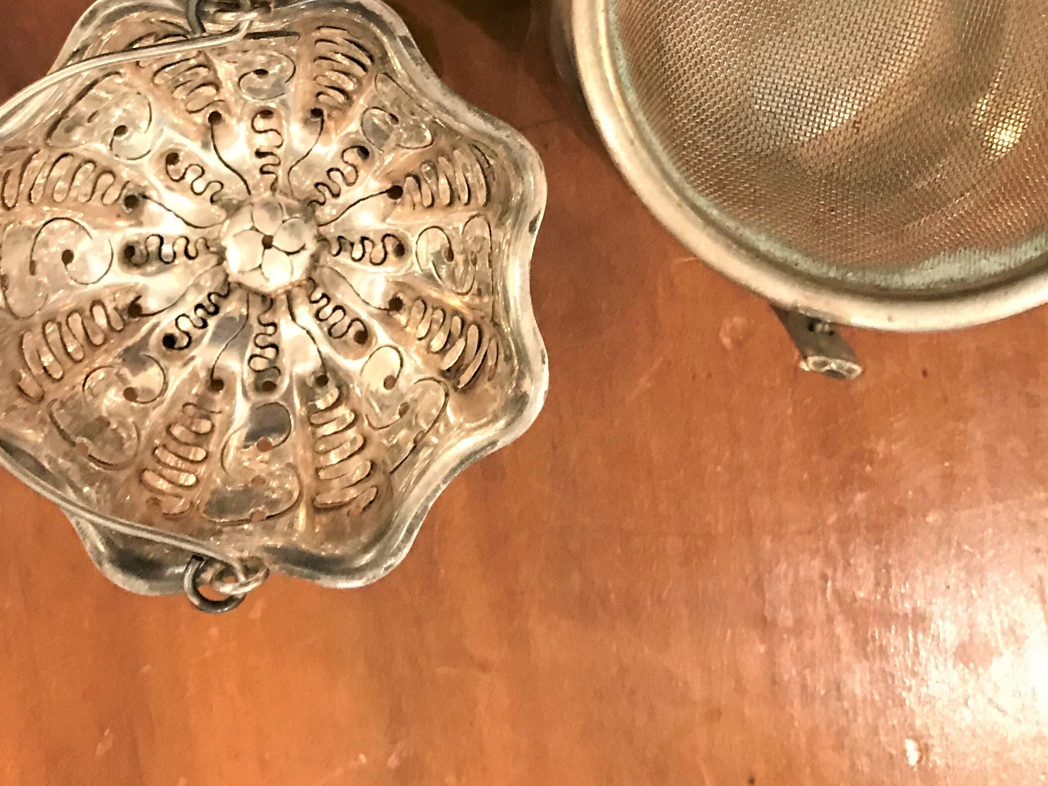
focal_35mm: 51
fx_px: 1544
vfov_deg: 26.5
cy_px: -59
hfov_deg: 37.5
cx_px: 533
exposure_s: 1/11
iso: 100
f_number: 1.8
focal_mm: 3.99
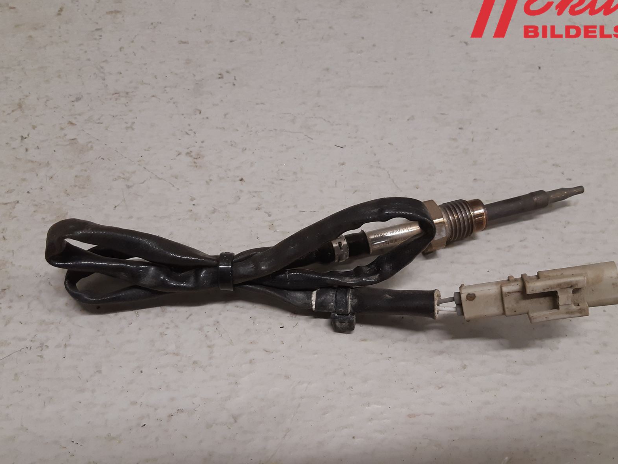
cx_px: 309
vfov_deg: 41.6
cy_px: 274
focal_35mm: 34
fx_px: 607
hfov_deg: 54.0
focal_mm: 3.93
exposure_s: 1/50
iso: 125
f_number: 1.7
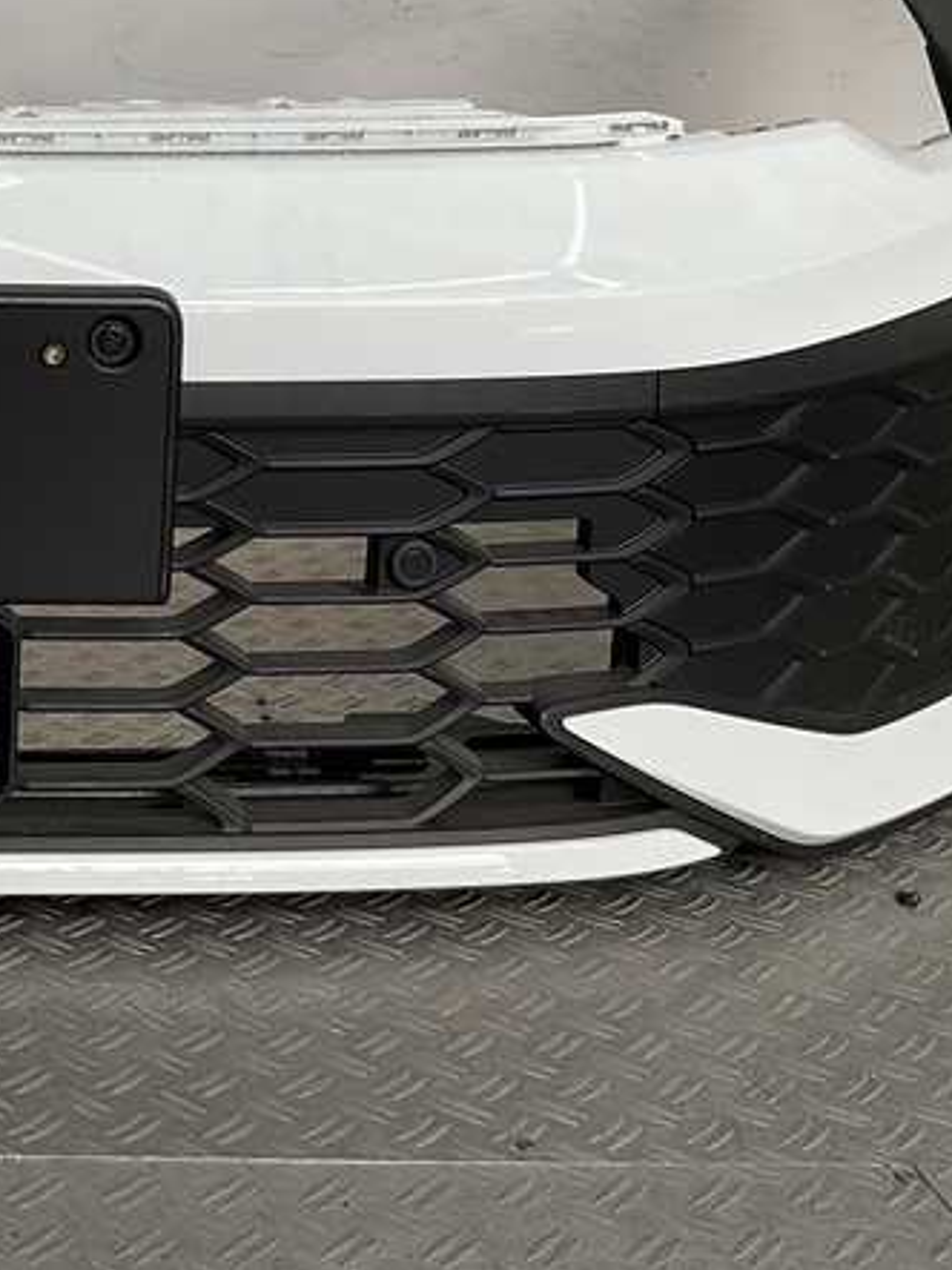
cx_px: -138
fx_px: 2421
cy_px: 189
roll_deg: -2.2
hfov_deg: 21.0
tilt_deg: -7.2
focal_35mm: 66
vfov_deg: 28.5
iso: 16
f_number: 1.8
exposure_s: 1/397
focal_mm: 3
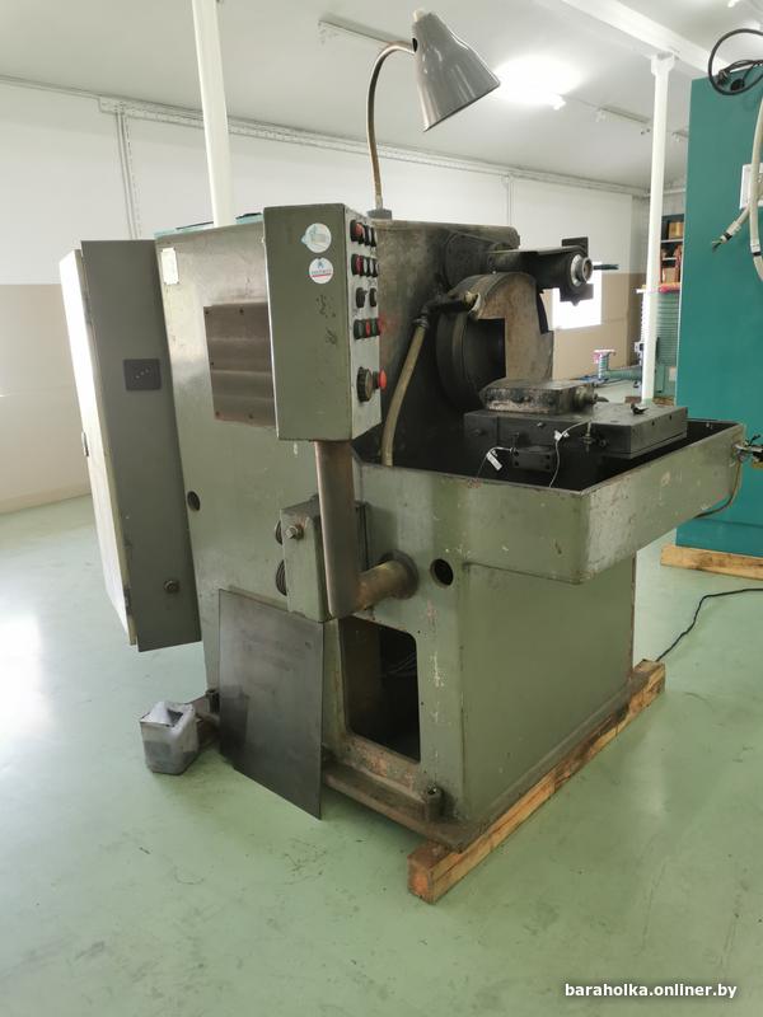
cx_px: 382
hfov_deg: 51.4
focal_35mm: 27
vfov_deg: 65.3
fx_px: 794
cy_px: 508
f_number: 1.8
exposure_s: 1/50
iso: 160
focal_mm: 5.58
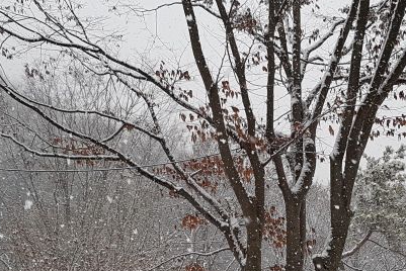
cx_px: 234
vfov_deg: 19.6
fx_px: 779
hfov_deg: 29.2
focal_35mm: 69
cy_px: 202
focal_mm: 4.2
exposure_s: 1/360
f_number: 1.7
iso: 50
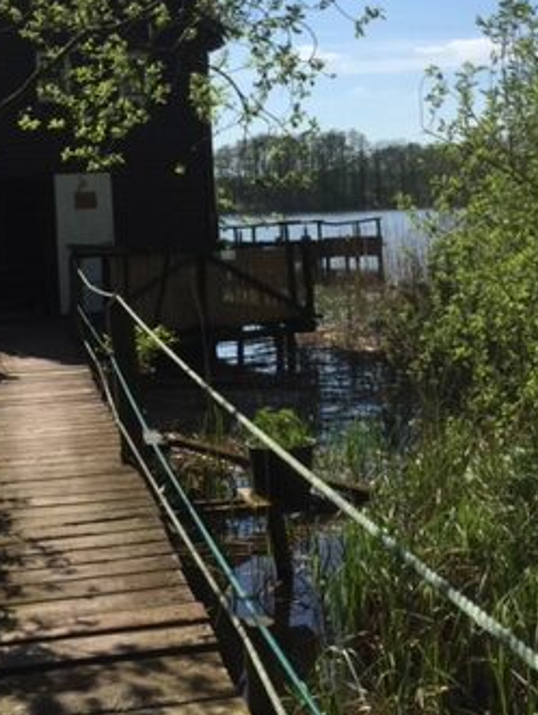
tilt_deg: +0.7
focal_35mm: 56
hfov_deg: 26.1
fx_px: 1158
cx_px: 216
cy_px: 177
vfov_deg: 33.6
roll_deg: +1.7
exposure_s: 1/3049
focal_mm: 4.15
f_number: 2.2
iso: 32
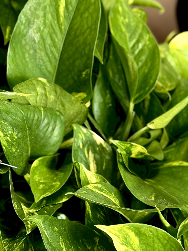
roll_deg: -0.8
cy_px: 133
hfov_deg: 10.2
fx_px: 1050
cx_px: 62
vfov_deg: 13.6
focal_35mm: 145
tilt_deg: -14.6
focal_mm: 6.76
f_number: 1.78
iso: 64
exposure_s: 1/60
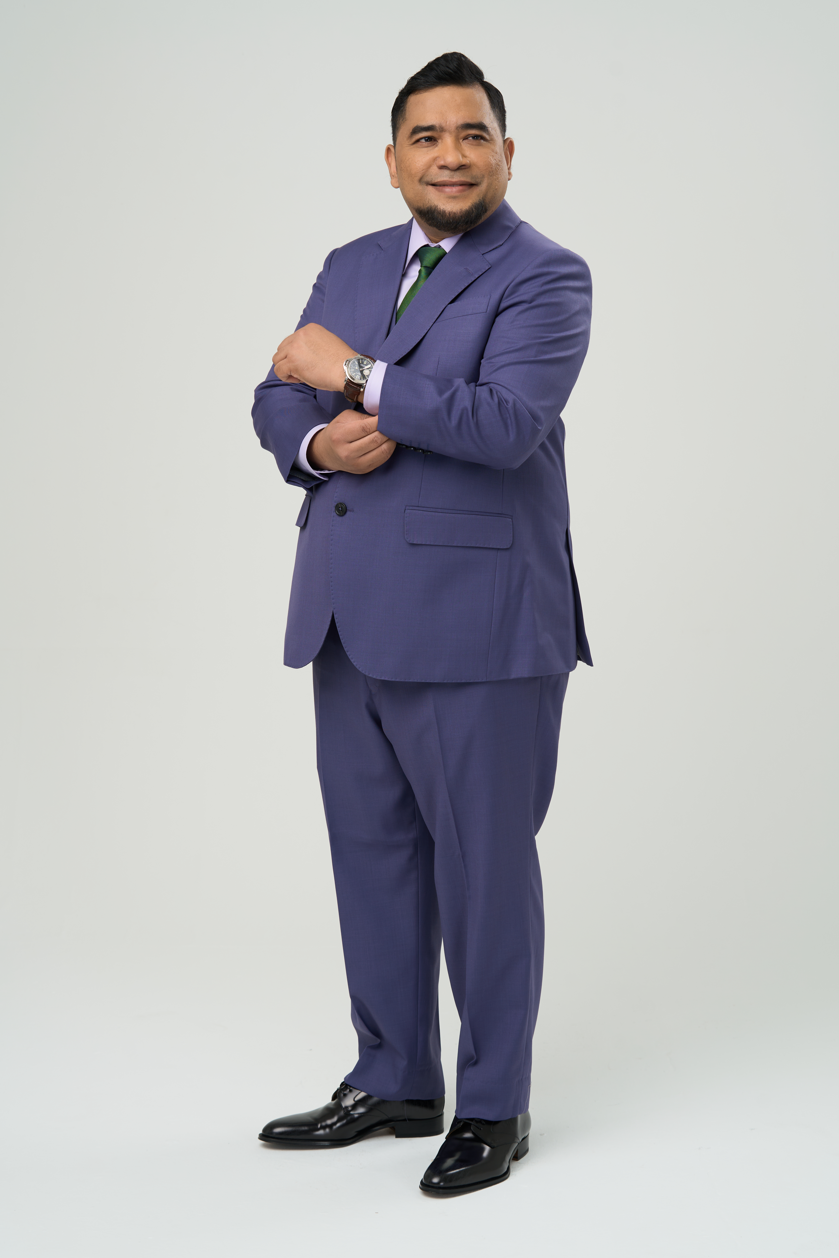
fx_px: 2482
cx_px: 420
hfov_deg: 19.2
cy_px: 629
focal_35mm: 71
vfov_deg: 28.5
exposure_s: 1/125
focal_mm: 71
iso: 100
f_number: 7.1
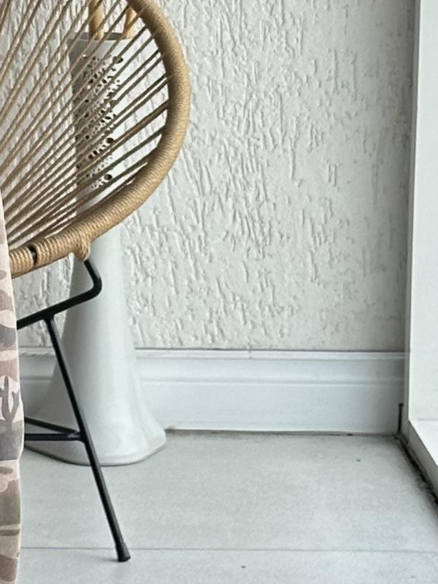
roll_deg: -1.8
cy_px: -223
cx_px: -131
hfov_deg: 7.3
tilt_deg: -17.1
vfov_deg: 9.6
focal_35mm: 201
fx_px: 3392
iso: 80
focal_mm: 6.86
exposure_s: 1/137
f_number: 1.78
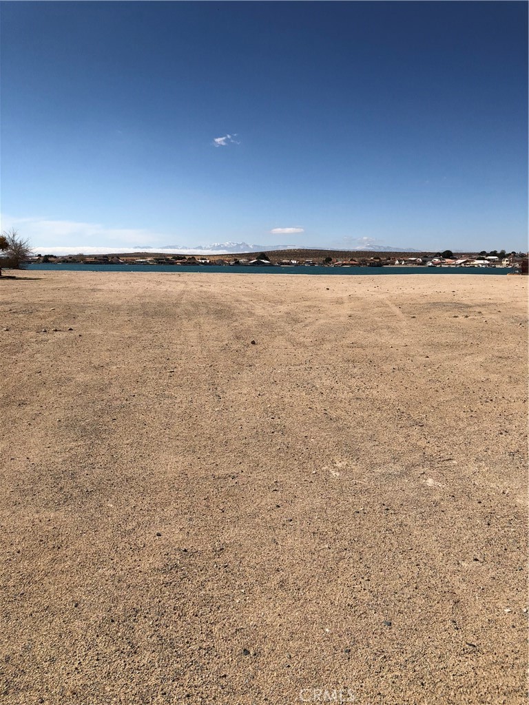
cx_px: 264
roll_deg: -0.7
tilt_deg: -9.3
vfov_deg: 63.4
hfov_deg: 49.7
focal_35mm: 28
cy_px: 352
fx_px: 571
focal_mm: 3.99
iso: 25
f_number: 1.8
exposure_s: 1/4425
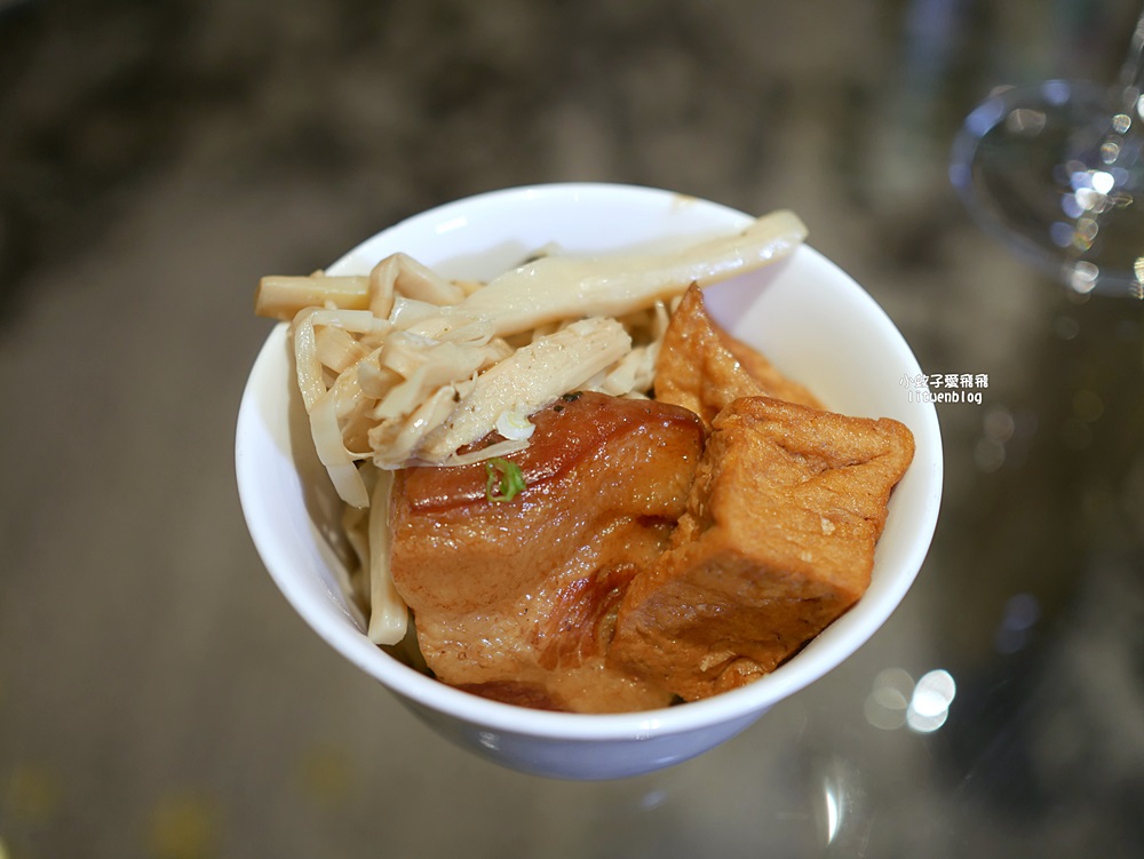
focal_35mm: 50
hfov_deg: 38.2
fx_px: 1653
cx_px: 572
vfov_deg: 29.1
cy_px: 430
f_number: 1.8
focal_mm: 25
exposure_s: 1/60
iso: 320
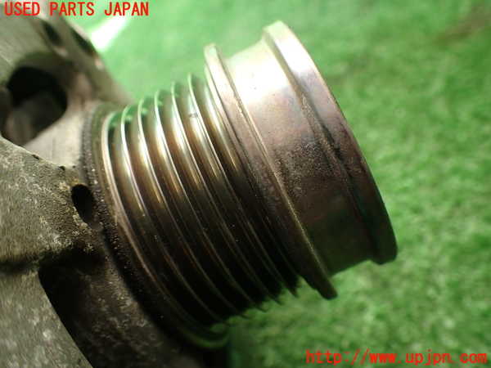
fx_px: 426
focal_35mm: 30
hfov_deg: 60.0
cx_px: 246
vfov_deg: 46.8
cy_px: 184
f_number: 2.3
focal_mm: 5.4
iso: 200
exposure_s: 1/125
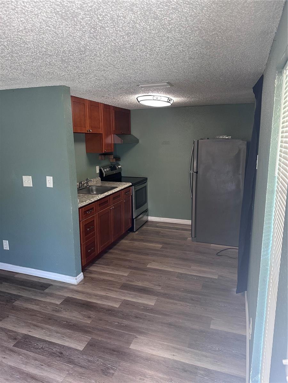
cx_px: 144
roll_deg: +1.9
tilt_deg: -11.8
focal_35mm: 24
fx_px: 266
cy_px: 192
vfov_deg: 71.6
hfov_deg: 56.8
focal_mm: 6.86
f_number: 1.78
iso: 250
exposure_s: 1/108
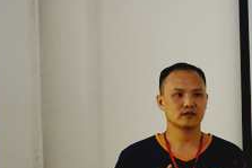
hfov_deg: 11.4
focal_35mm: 172
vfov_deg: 8.0
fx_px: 1205
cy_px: 134
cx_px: 386
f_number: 4
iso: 1000
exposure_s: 1/640
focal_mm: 32
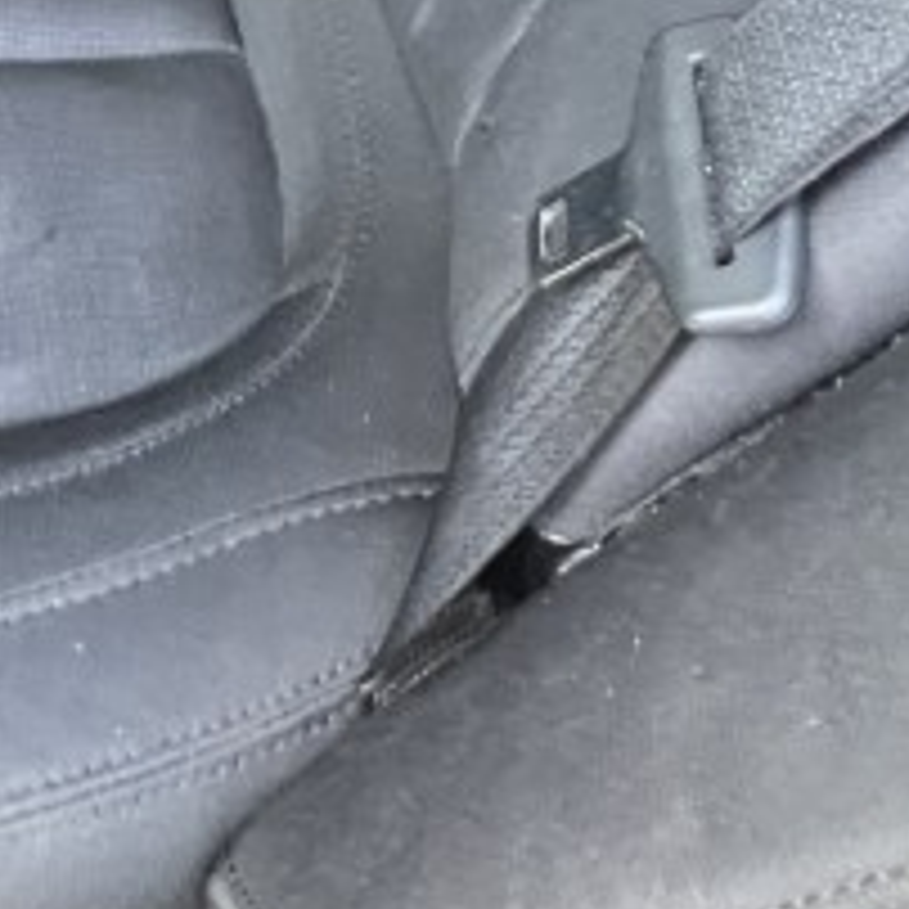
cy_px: -677
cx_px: -86
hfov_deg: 29.2
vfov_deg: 21.9
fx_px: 1575
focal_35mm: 53
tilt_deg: -32.3
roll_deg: +3.5
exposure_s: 1/60
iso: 640
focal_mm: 1.57
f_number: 1.8
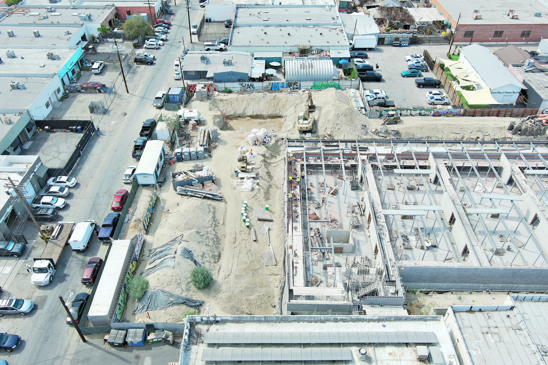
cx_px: 274
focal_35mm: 29
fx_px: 441
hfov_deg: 63.7
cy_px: 182
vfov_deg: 45.0
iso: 100
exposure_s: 1/91.3
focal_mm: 10.57
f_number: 2.8
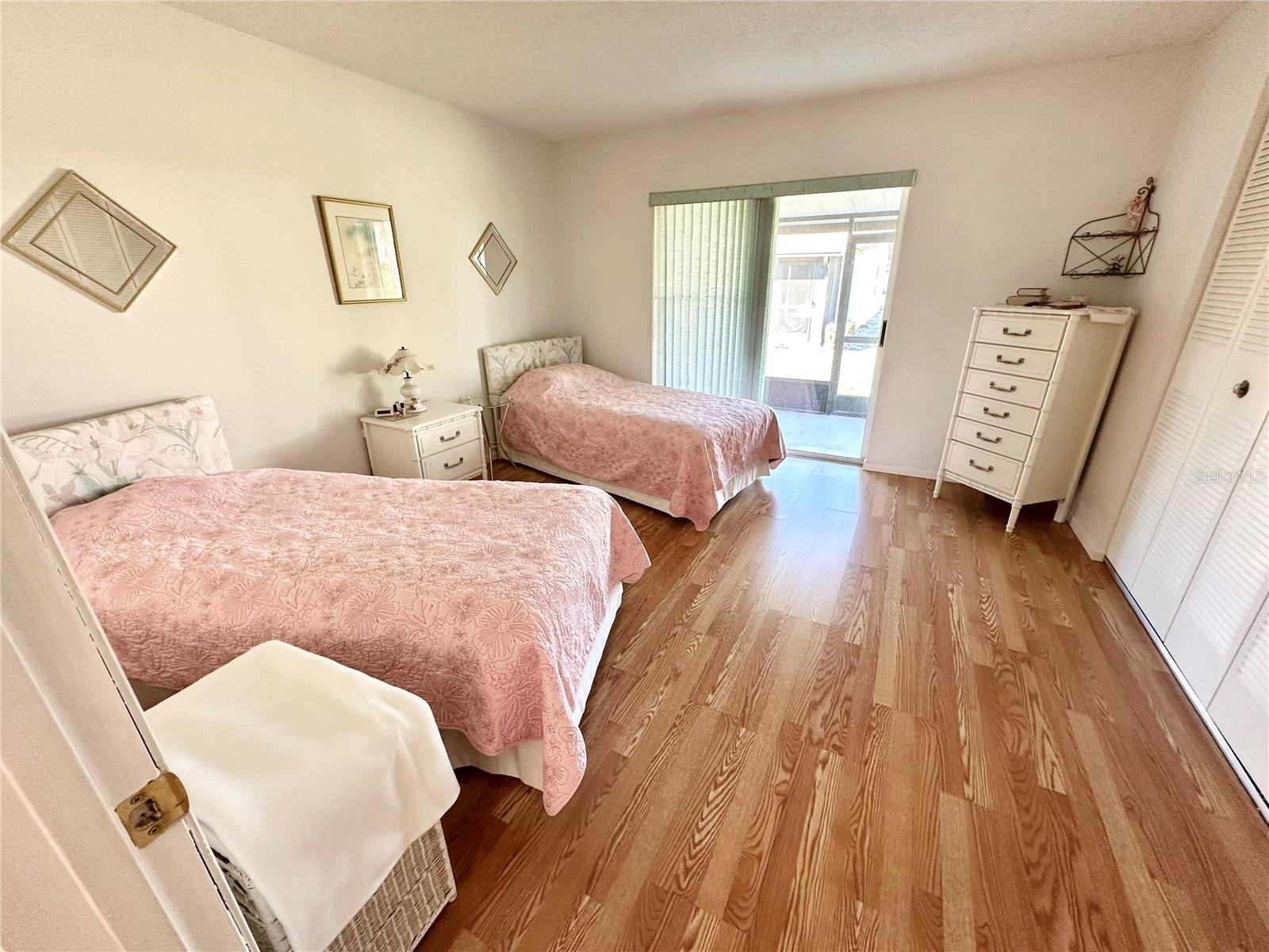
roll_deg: +0.4
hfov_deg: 102.1
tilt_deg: -20.8
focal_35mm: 14
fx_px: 513
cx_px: 634
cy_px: 476
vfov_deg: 85.7
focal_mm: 2.22
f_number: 2.2
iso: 200
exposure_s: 1/60
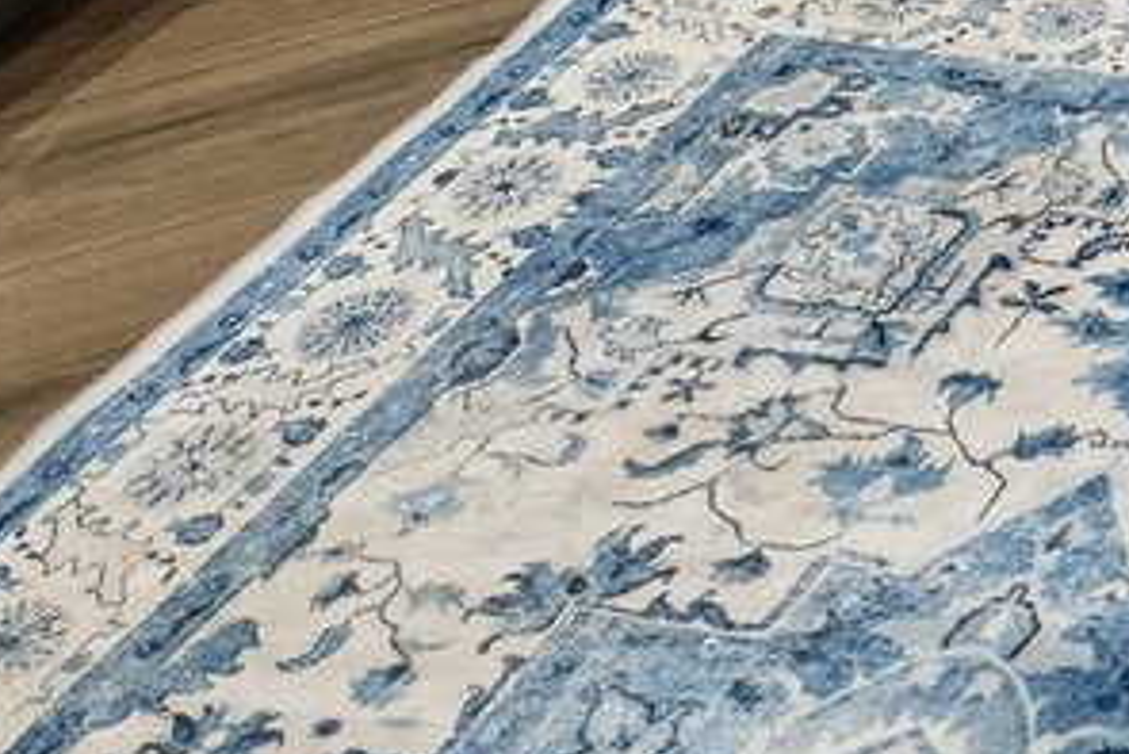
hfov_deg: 15.9
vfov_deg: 8.9
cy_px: -1724
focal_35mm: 115
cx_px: 1837
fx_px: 3613
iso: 400
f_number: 8
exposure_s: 1/15
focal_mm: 16.6
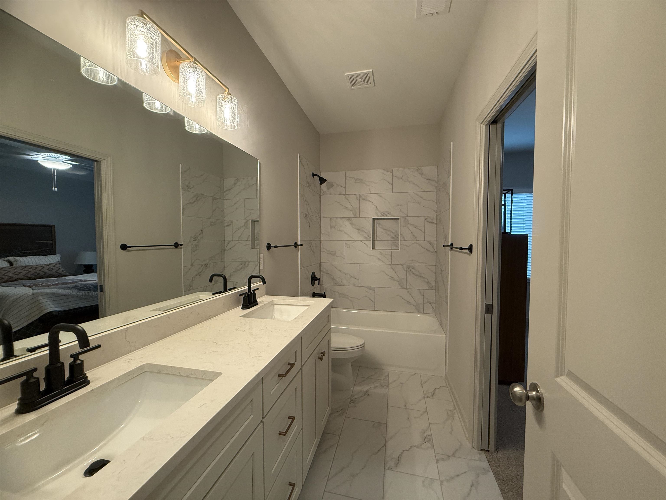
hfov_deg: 102.1
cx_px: 333
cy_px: 250
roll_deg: -0.2
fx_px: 269
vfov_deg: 85.7
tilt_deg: -1.7
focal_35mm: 14
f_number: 2.2
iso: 320
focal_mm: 2.22
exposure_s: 1/120
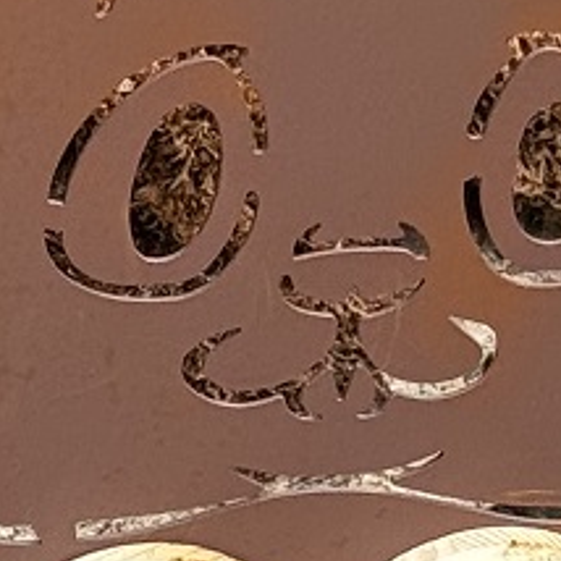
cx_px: -66
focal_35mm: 317
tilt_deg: -29.8
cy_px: 590
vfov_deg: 5.5
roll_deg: -0.8
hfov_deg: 5.5
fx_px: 5812
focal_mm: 6.76
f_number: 1.78
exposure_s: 1/531
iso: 64
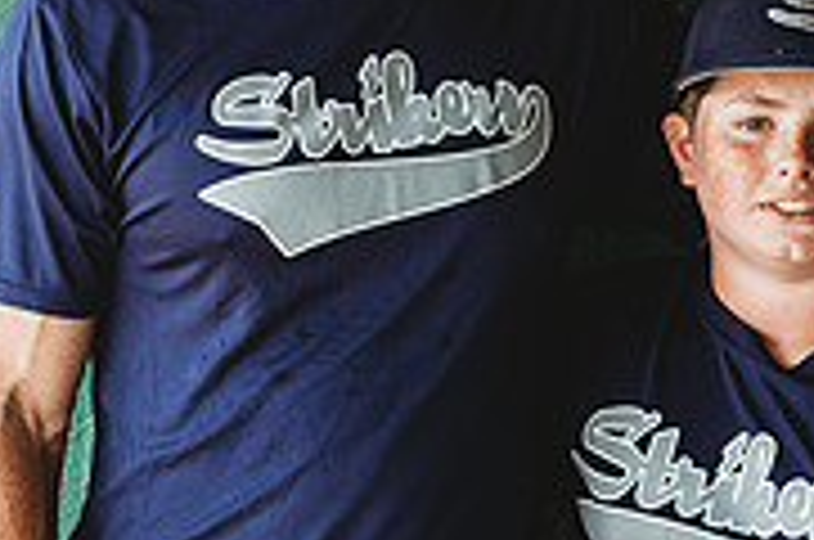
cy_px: 124
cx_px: 382
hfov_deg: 7.6
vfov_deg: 5.0
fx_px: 6162
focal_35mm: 273
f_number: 2.8
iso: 100
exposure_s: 1/80
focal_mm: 85
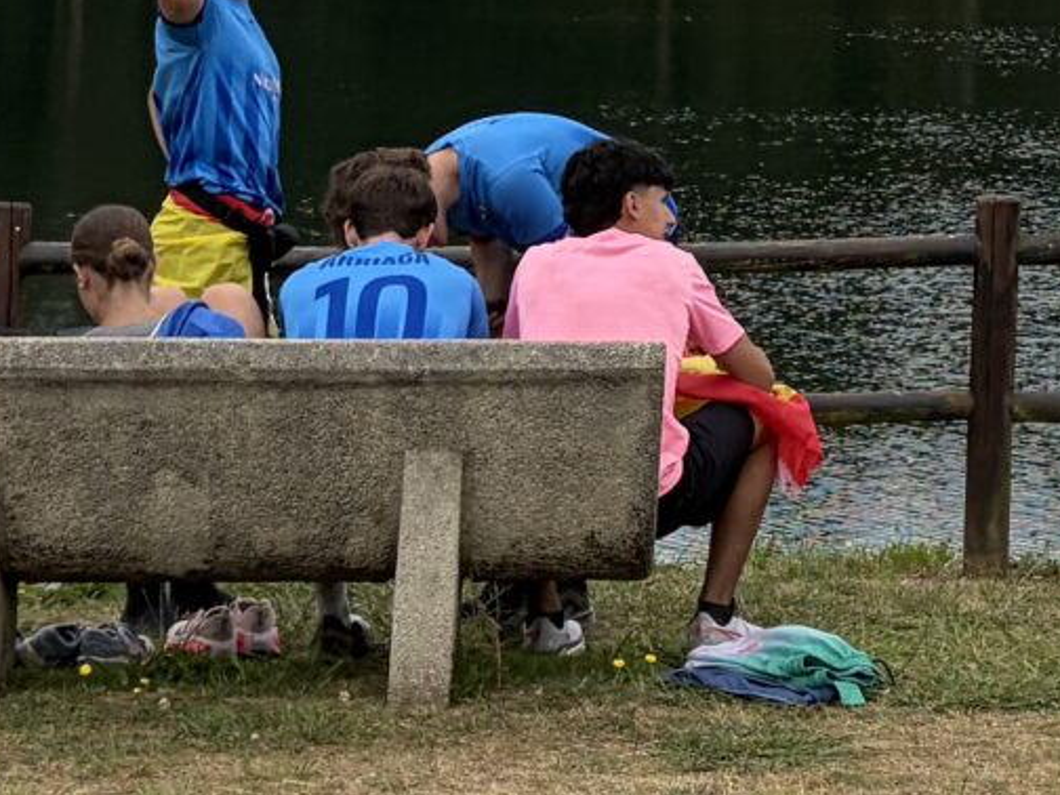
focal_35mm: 132
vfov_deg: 10.9
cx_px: 1287
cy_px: -313
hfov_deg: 14.4
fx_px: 4042
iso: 50
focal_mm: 5.96
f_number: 1.6
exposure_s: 1/4065
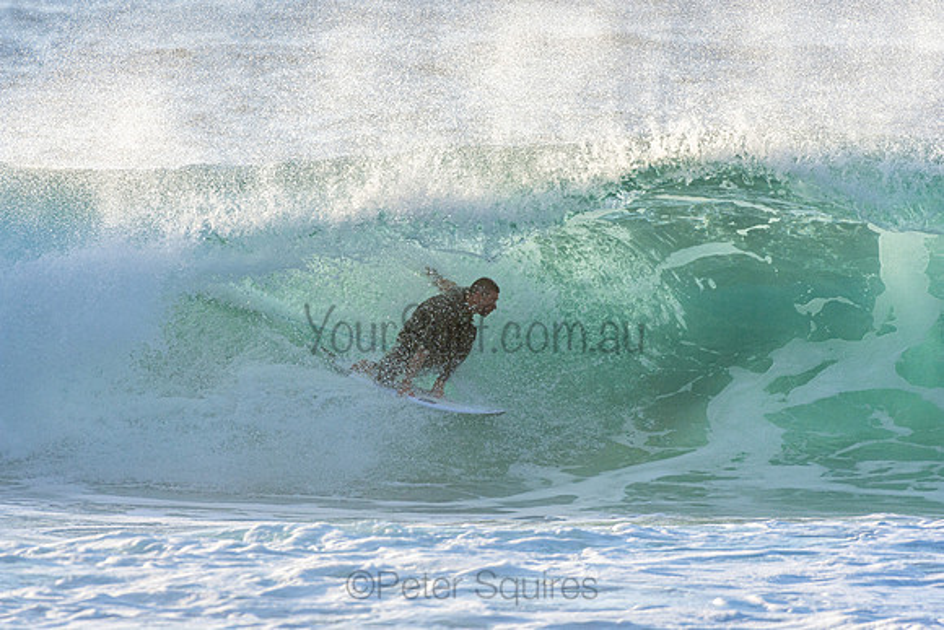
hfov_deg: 2.7
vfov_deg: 1.8
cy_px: 315
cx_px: 472
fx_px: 19670
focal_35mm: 750
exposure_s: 1/1250
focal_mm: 500
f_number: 5.6
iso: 250
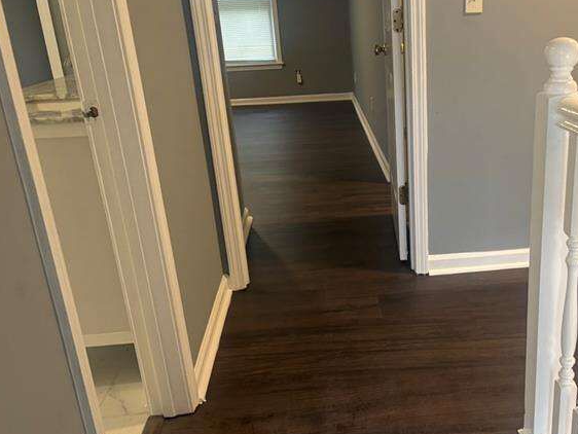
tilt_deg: -20.2
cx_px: 385
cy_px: 231
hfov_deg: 49.3
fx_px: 618
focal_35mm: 37
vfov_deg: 38.7
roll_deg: +1.9
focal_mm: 5.96
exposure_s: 1/60
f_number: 1.6
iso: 320
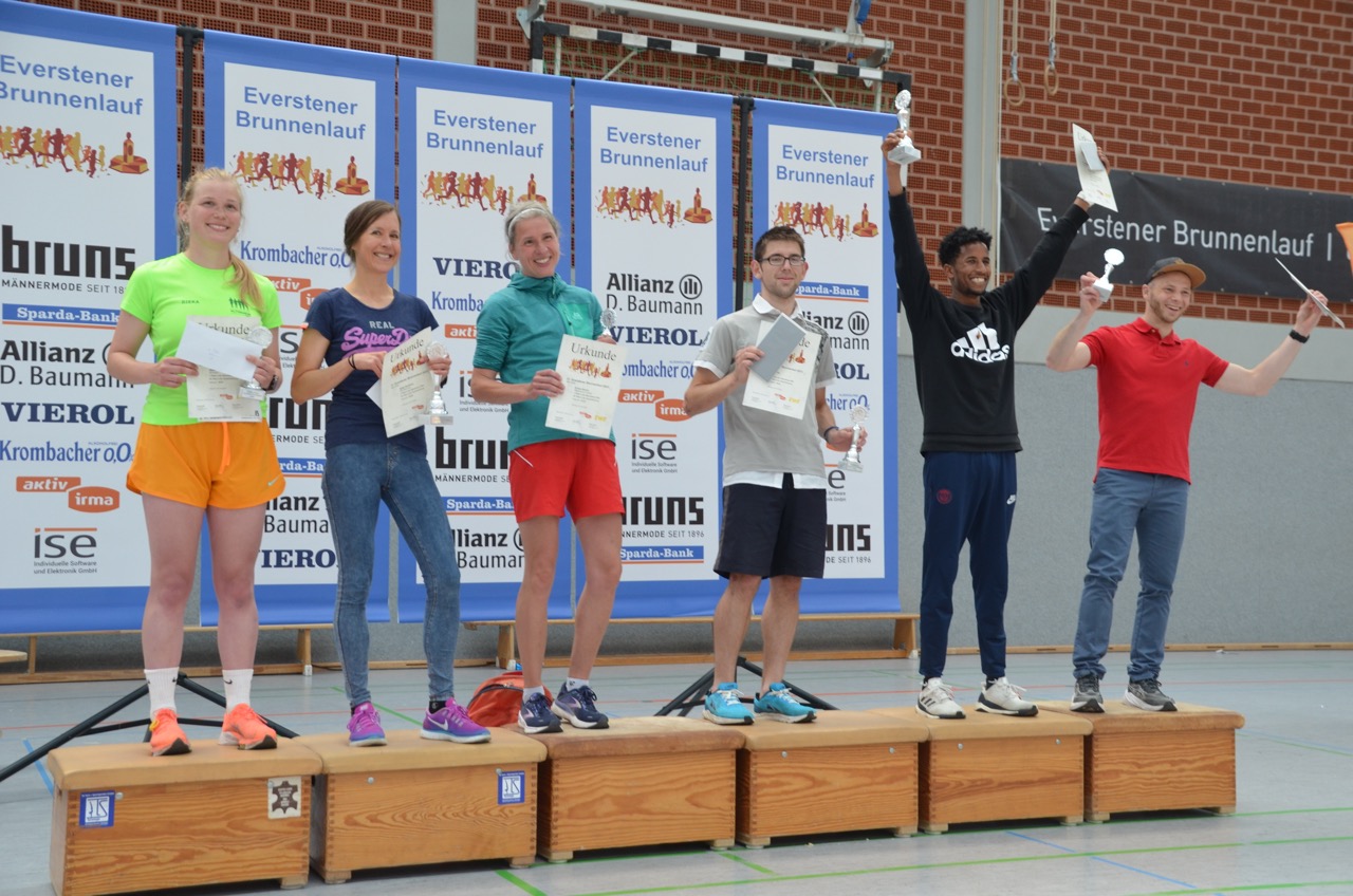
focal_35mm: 45
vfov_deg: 29.7
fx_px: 1688
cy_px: 448
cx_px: 676
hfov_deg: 43.7
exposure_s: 1/125
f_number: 5.6
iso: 400
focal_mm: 30
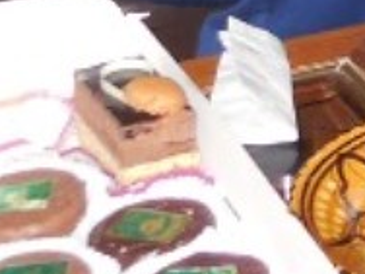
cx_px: 759
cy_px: -330
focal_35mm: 160
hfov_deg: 11.1
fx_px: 1687
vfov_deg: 8.6
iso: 220
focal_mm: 4.5
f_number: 3.1
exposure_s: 1/25
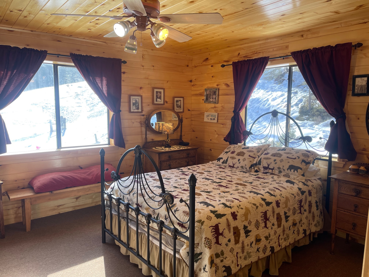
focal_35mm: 26
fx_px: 277
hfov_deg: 67.3
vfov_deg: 53.1
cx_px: 184
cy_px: 138
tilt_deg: -8.2
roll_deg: -0.6
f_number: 1.6
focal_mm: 5.1
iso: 32
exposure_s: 1/274
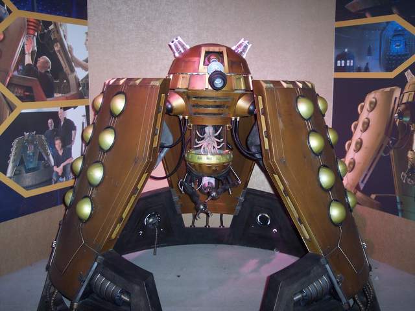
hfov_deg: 49.0
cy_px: 156
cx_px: 208
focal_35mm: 38
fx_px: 456
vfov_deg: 37.7
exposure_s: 1/30
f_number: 2.8
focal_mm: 8
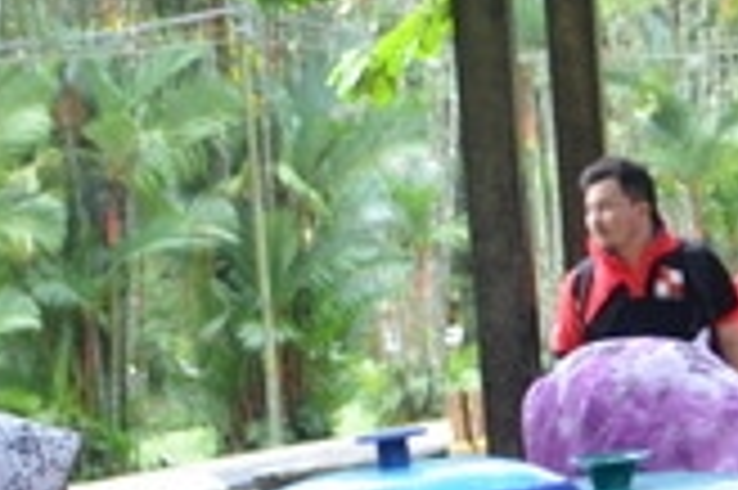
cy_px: 1043
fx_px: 4485
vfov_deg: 6.1
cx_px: -756
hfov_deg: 8.9
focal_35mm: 219
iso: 400
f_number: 4
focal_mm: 30
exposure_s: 1/125
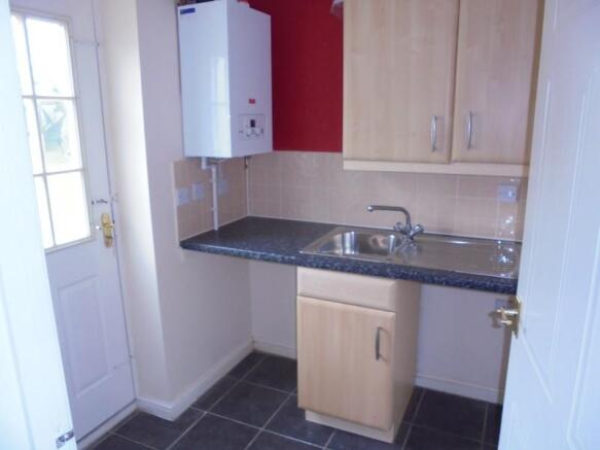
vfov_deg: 53.0
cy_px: 225
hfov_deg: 67.3
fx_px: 451
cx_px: 300
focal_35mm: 26
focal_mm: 4.6
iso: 200
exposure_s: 1/40
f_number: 3.5
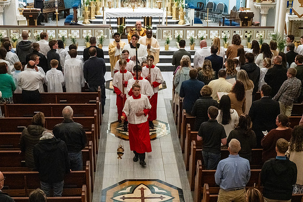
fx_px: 519
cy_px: 107
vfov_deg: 22.0
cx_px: 161
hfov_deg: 32.5
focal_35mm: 62
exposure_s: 1/60
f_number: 8
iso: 5000
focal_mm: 56
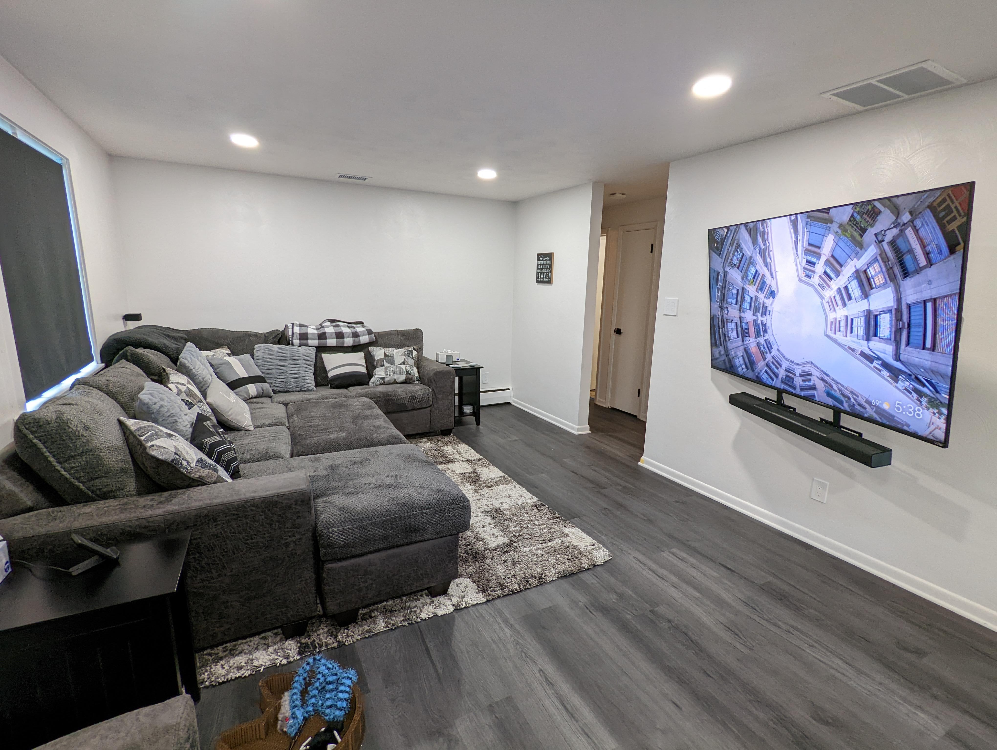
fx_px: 461
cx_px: 498
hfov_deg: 94.4
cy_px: 375
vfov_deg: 78.2
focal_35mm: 16
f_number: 2.2
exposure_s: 1/23.8
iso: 132
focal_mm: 2.35
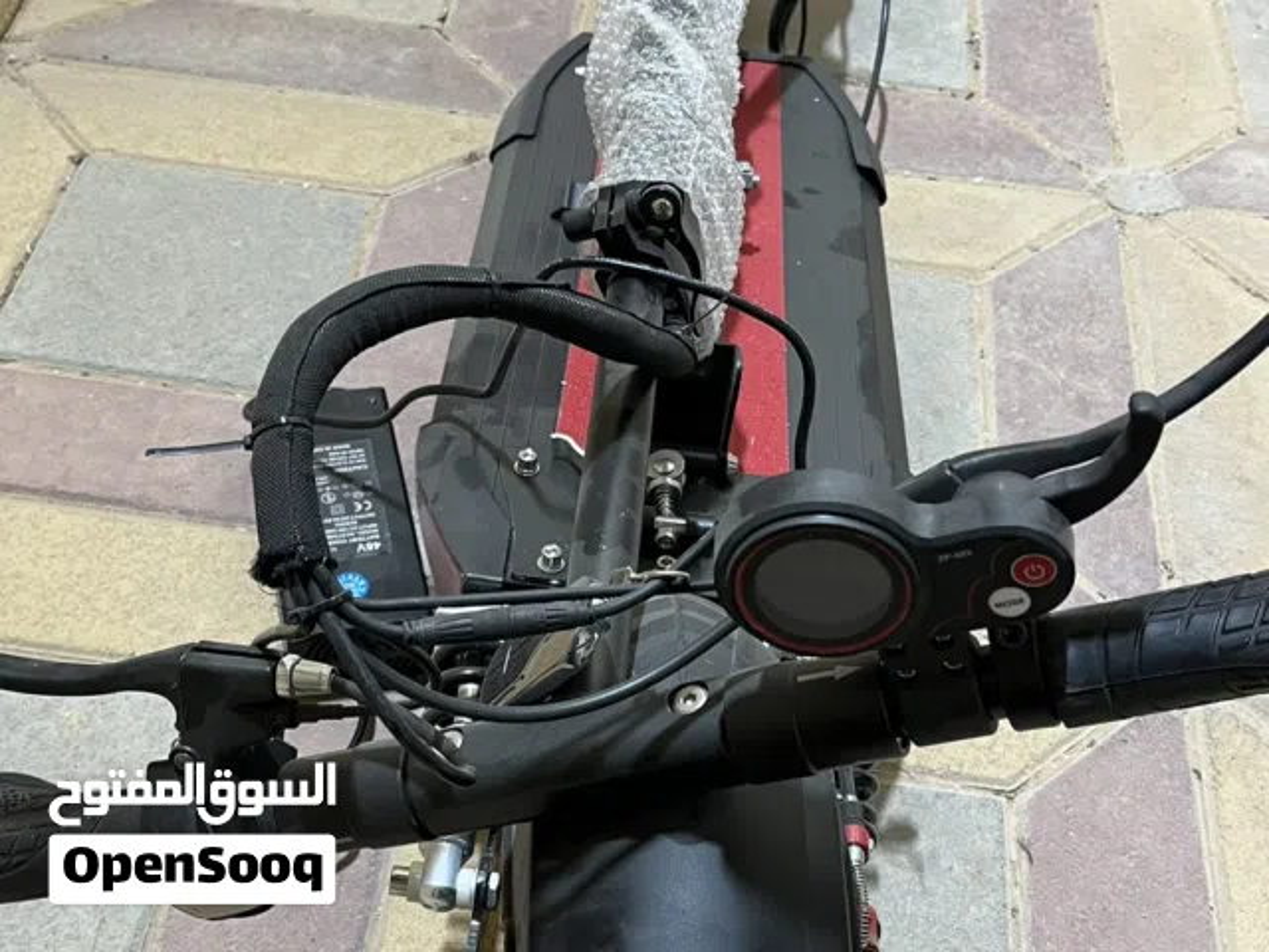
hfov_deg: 67.3
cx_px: 634
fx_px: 953
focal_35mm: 26
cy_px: 476
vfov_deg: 53.1
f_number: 1.6
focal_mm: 5.1
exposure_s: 1/50
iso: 125
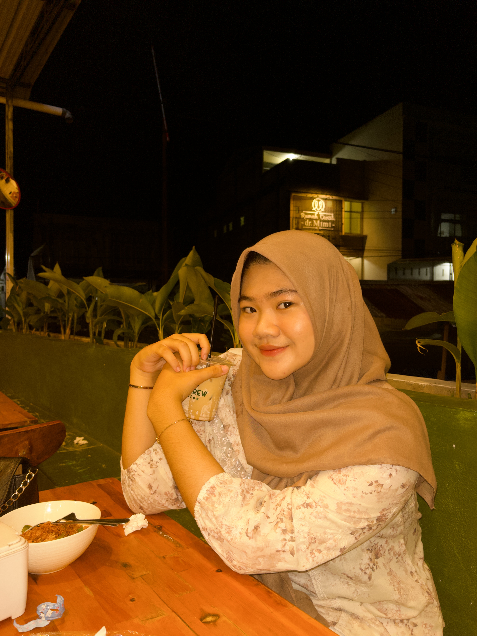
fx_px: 478
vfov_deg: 67.3
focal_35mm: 26
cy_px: 318
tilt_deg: -1.2
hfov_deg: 53.1
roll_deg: +0.5
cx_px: 238
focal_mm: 5.1
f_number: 1.6
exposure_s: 1/13
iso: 40
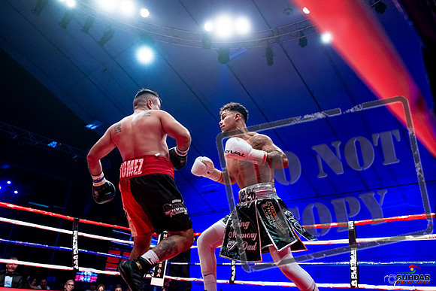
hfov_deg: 65.5
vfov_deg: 46.4
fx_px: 339
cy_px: 146
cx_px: 218
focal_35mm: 28
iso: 4000
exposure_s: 1/1000
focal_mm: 28
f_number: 2.8
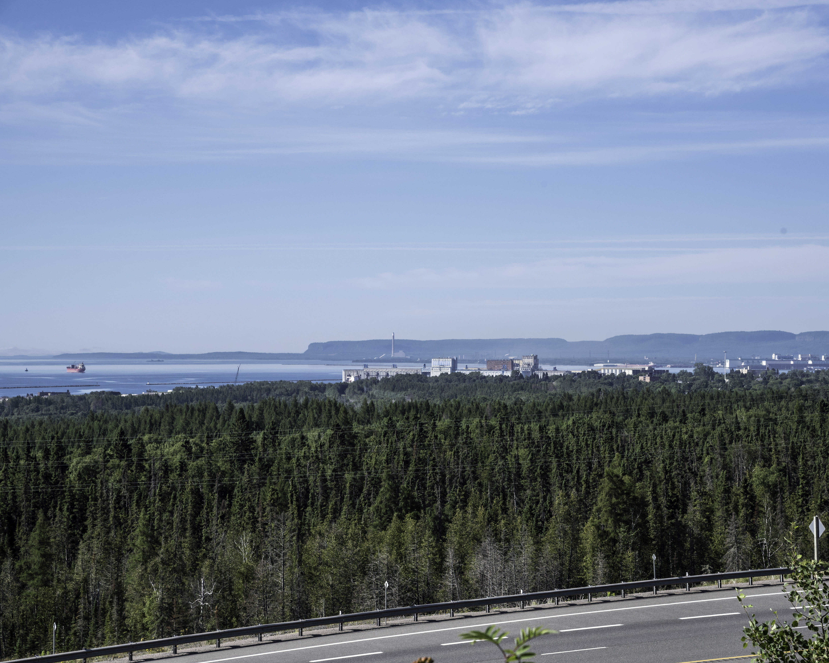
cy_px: 332
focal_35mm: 79
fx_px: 1938
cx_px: 475
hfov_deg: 24.1
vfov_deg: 19.4
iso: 400
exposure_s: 1/500
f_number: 11
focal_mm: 70
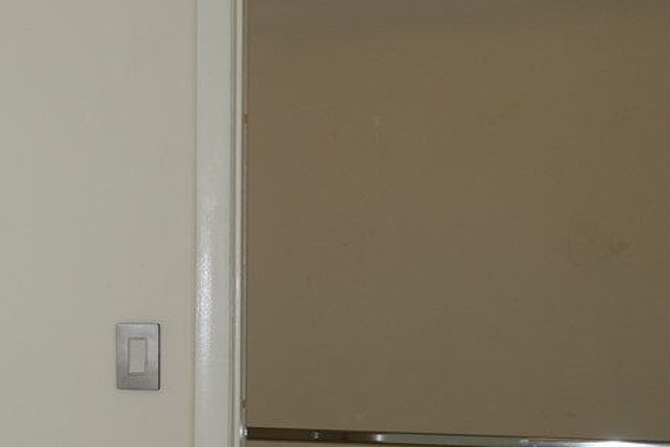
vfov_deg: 15.9
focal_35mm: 86
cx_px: -440
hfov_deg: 19.4
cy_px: 278
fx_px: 1600
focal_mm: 16
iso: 100
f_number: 5
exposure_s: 1/125
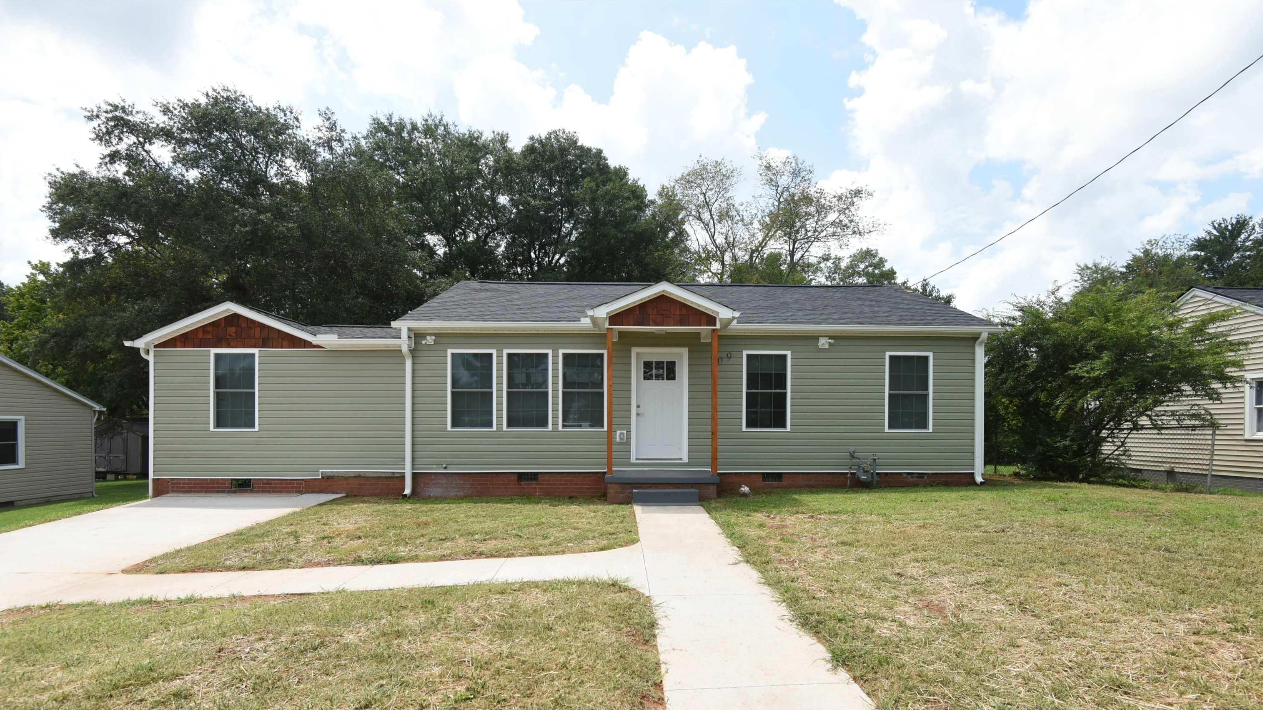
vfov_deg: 63.3
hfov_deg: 95.9
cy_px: 426
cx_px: 634
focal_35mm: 17
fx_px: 569
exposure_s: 1/4000
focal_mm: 16
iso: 1250
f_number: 6.3
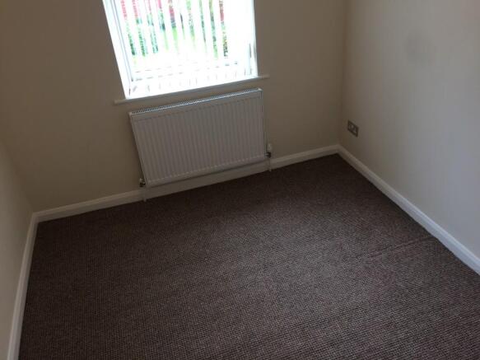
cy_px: 180
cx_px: 240
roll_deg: +5.5
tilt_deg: -33.7
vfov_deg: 48.2
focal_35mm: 29
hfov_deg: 61.7
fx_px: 402
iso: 40
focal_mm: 4.15
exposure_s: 1/50
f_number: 2.2
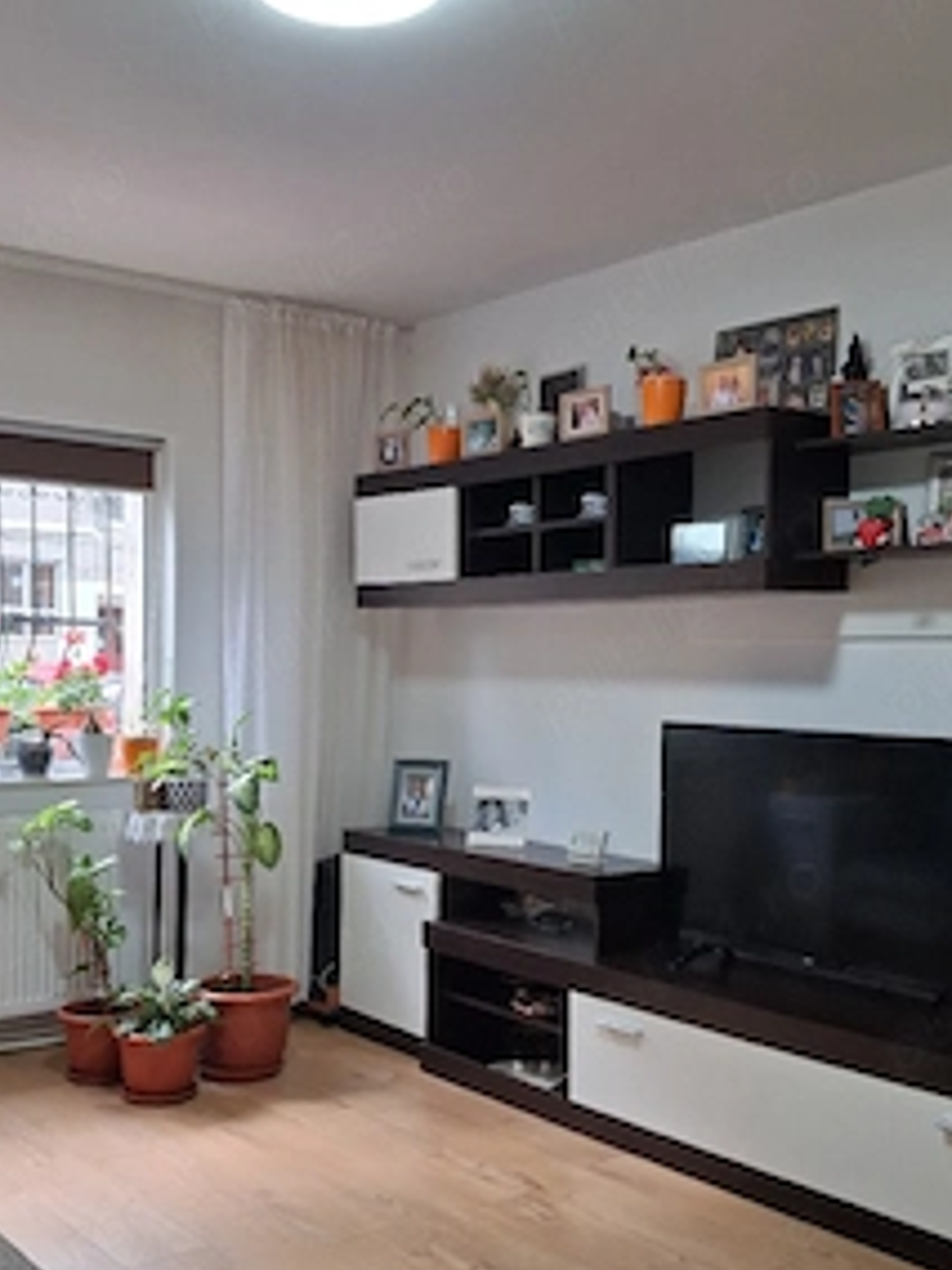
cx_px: 420
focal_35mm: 38
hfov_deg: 37.7
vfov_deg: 49.0
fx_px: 1393
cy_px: 671
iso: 200
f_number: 1.8
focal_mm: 4
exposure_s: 1/100
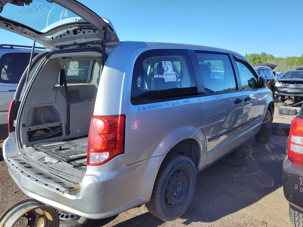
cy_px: 114
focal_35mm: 26
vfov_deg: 53.1
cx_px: 152
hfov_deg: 67.3
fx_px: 228
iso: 40
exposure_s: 1/342
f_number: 1.9
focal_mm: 3.58
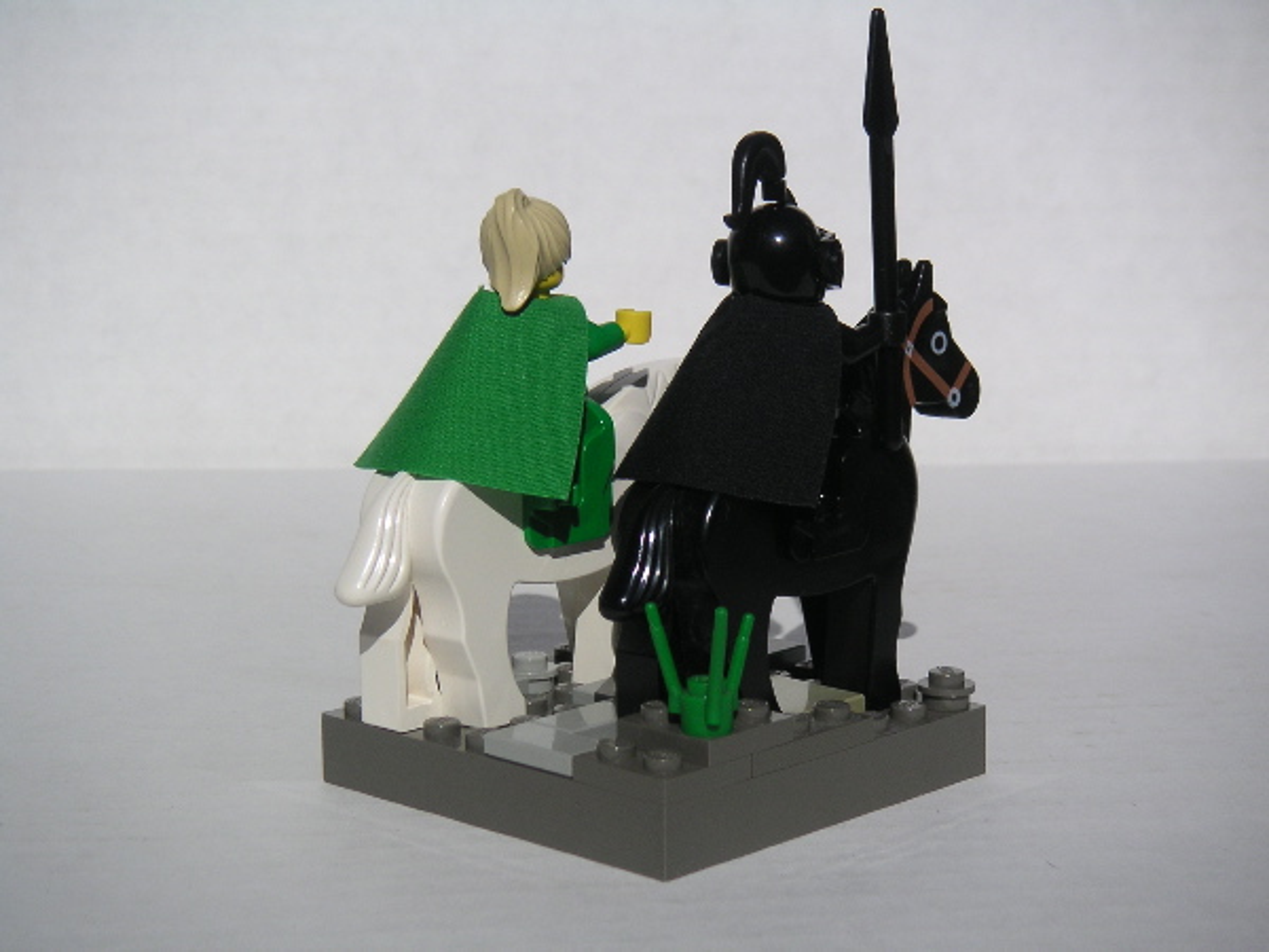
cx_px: 634
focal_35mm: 79
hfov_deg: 24.7
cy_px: 476
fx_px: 2896
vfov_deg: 18.7
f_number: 8
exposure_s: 1/500
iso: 50
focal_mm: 12.2
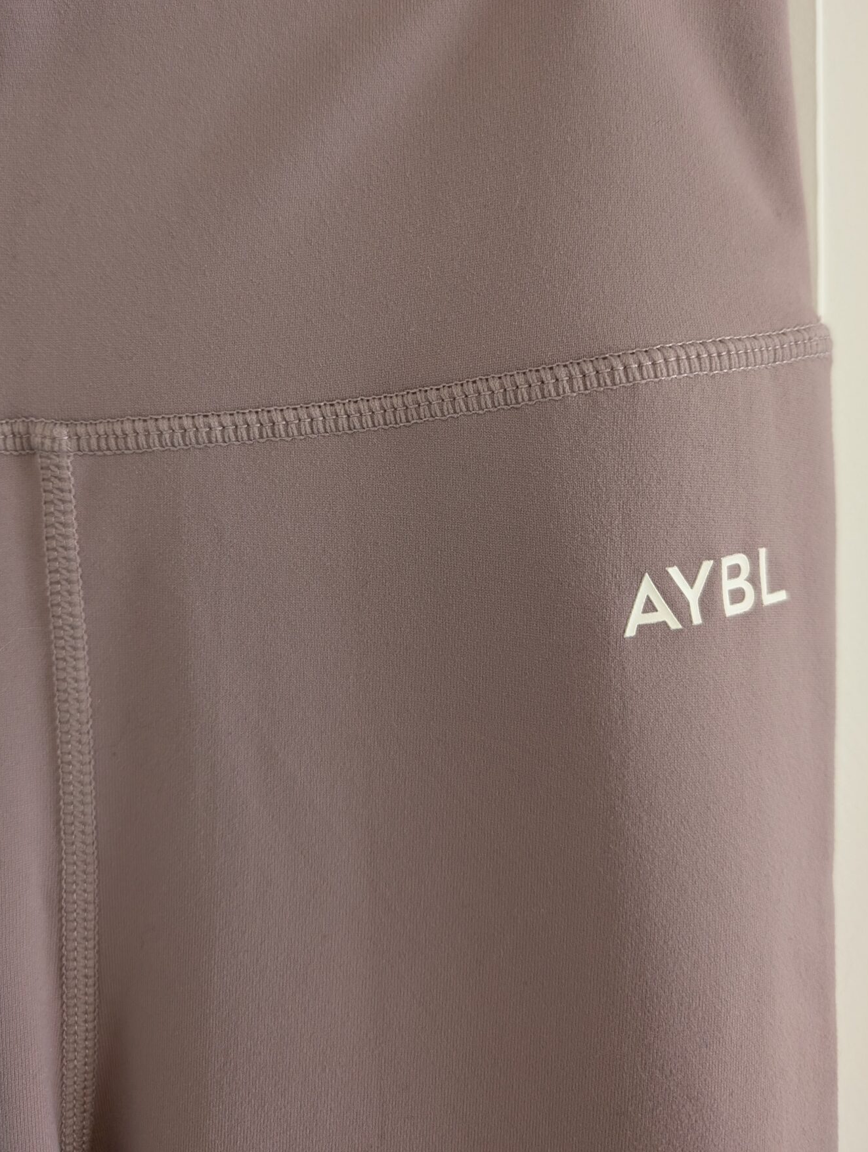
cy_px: 481
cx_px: 437
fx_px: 934
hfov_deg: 49.9
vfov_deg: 63.0
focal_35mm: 28
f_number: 1.68
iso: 276
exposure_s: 1/120
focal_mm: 6.9
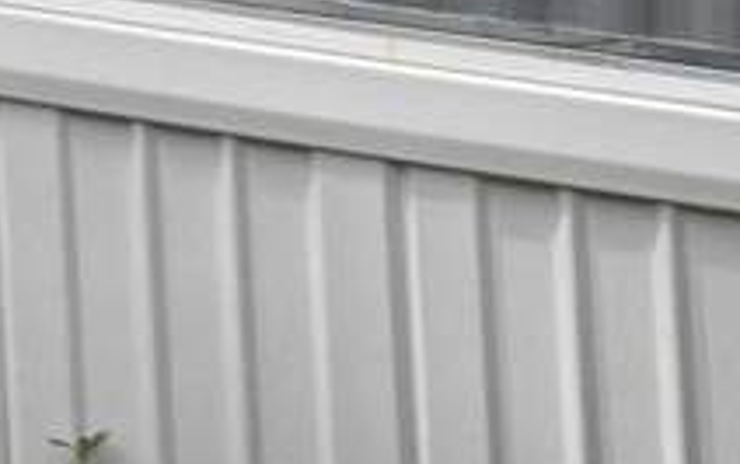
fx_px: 2968
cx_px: -1271
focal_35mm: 147
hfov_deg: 10.9
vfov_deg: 7.3
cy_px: -1172
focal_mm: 5.4
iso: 25
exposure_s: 1/612
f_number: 1.8
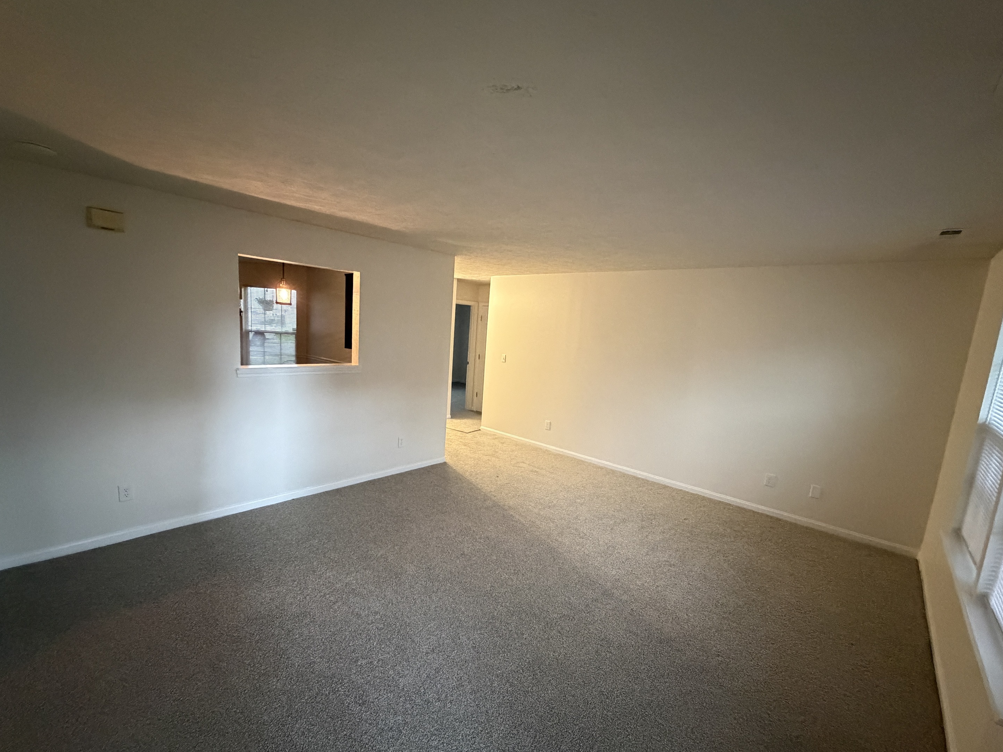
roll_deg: -3.0
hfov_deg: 98.2
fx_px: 435
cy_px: 393
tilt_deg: -7.2
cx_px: 495
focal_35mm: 15
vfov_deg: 81.7
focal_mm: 2.22
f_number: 2.2
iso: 1000
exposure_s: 1/60
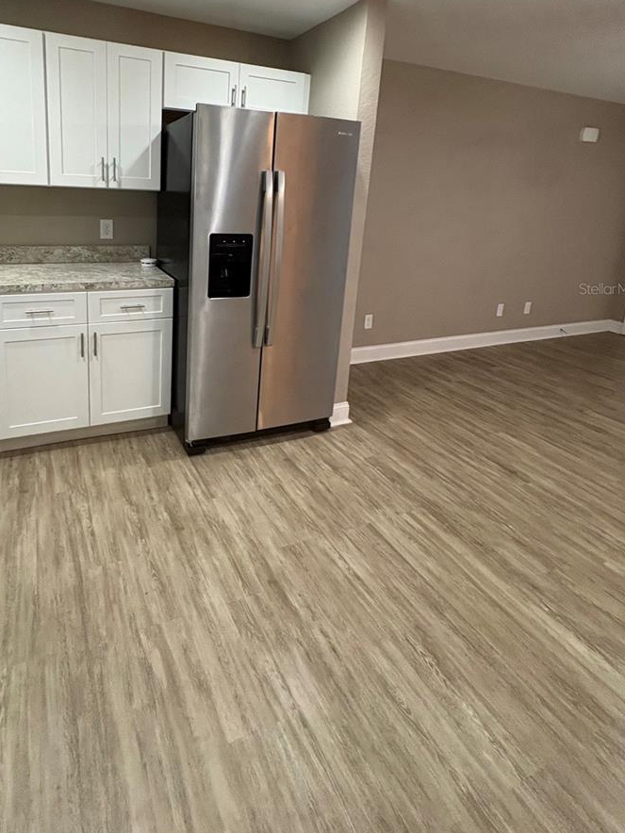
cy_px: 288
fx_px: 457
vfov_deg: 82.2
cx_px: 222
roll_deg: -2.7
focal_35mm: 19
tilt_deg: -11.4
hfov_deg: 67.3
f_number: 2.2
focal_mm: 2.22
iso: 400
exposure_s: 1/60
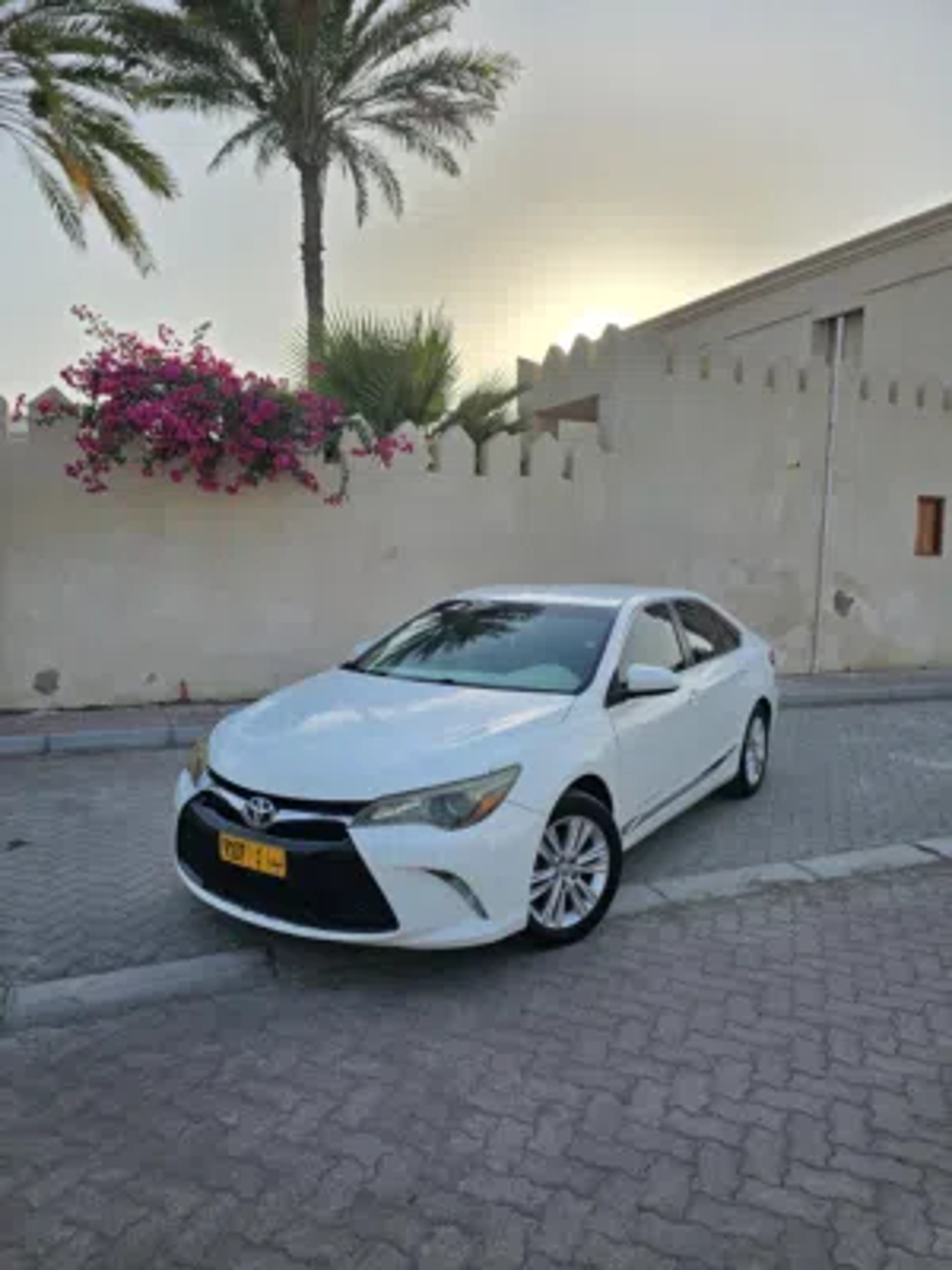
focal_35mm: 23
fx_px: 843
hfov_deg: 58.9
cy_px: 635
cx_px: 476
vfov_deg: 73.9
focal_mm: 6.3
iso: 10
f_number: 1.7
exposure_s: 1/477
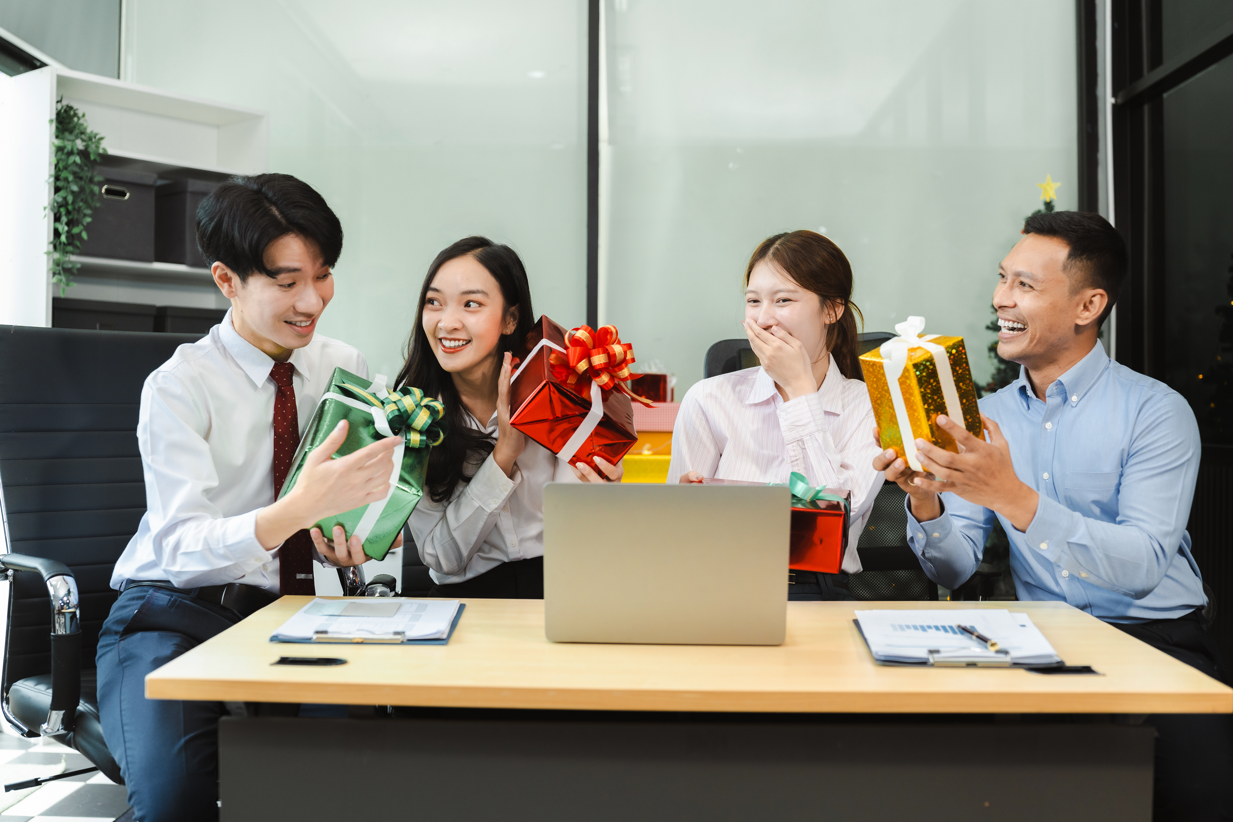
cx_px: 616
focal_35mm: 37
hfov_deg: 52.4
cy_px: 411
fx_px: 1253
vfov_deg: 36.3
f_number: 2.8
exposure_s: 1/250
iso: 640
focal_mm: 36.6
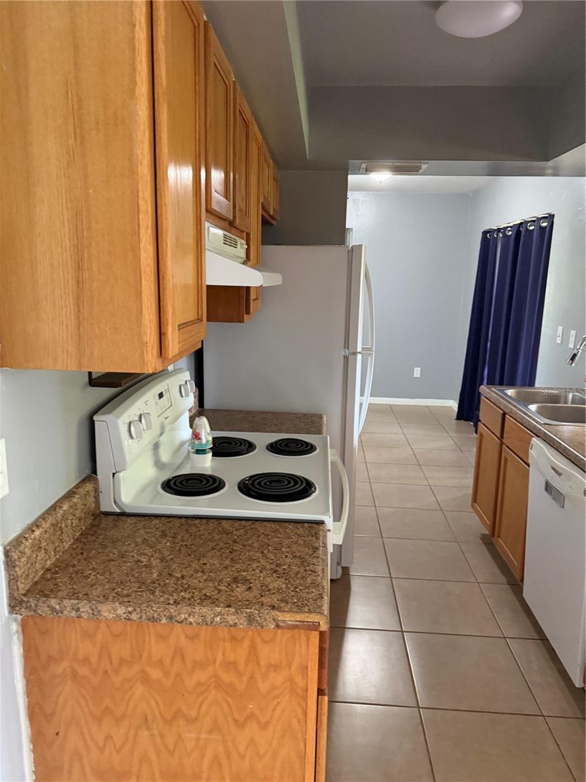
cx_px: 293
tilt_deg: -11.5
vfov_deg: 71.6
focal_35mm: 24
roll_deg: -1.1
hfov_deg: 56.8
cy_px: 391
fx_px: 542
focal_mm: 6.76
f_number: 1.78
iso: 800
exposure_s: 1/60
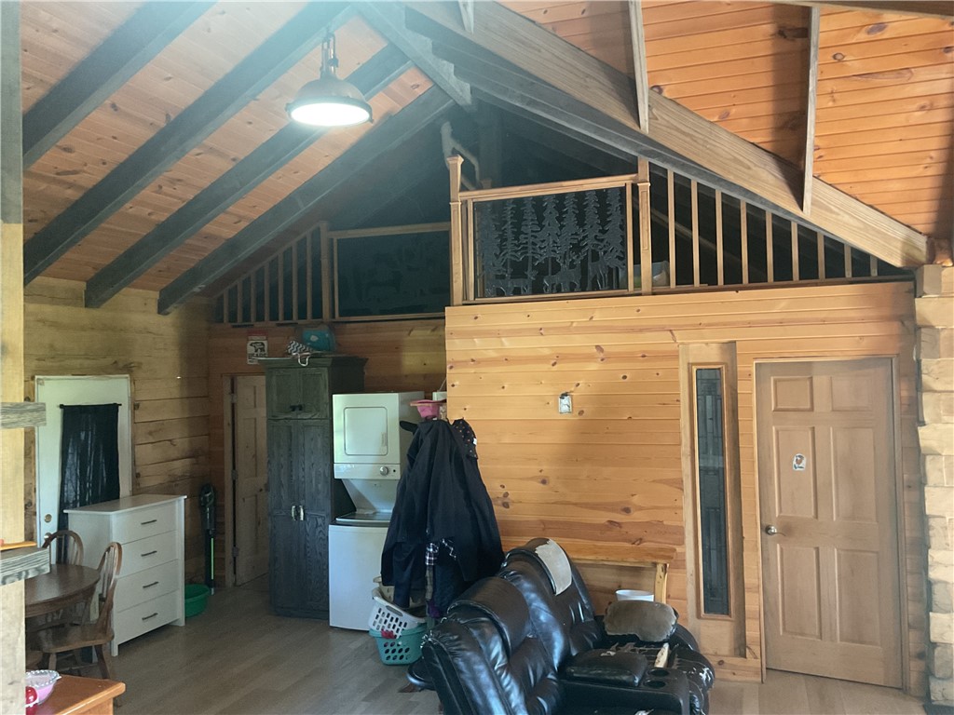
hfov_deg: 61.7
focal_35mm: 29
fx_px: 799
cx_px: 477
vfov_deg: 48.2
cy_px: 358
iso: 320
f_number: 1.8
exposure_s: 1/40
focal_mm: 3
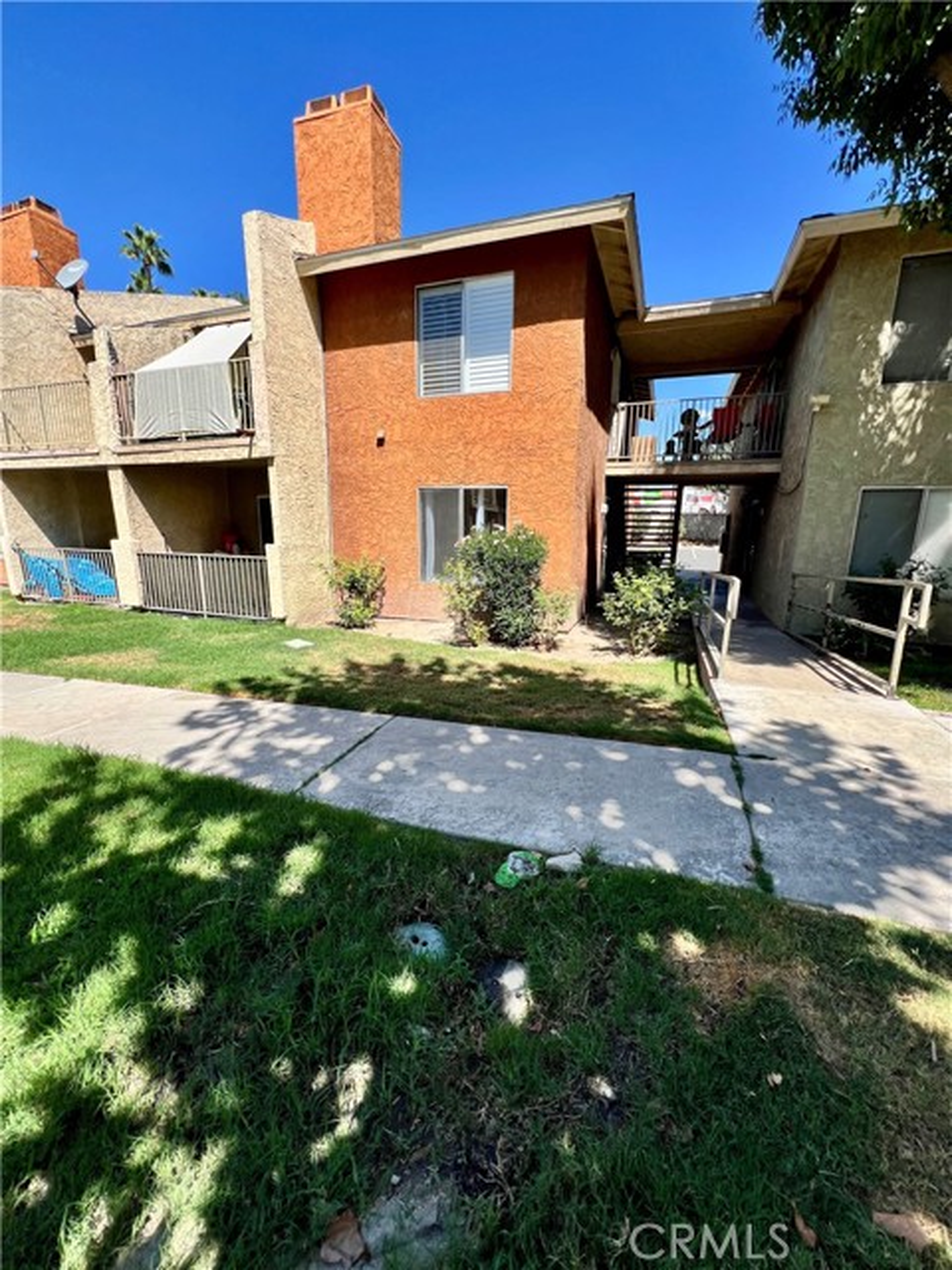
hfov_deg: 89.9
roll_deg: +0.1
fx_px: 477
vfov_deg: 106.2
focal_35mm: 13
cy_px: 635
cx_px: 476
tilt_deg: -11.7
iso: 32
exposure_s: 1/881
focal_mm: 1.57
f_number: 1.8
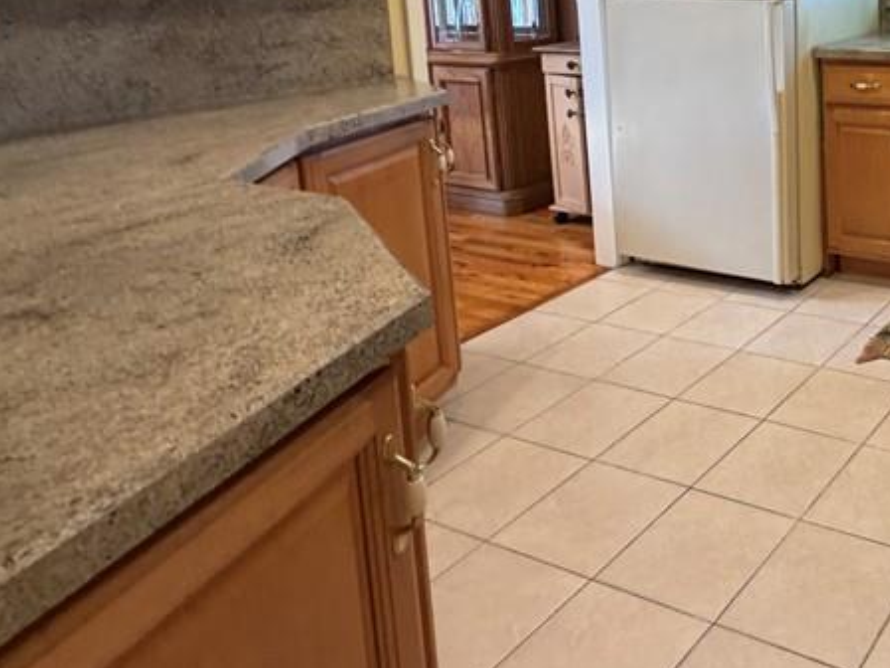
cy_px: 42
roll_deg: +0.3
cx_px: 946
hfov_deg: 45.1
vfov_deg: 40.2
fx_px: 823
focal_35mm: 32
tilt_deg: -6.1
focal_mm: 2.22
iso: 200
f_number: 2.2
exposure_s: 1/60
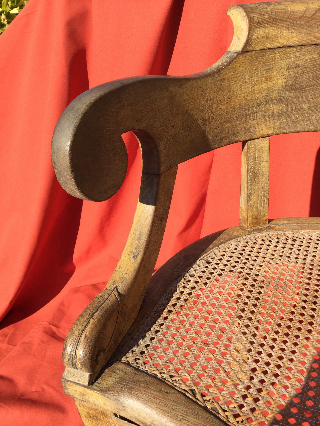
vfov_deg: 58.4
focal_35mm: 31
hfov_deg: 45.4
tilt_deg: -30.5
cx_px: 160
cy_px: 213
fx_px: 382
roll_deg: +2.9
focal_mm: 3.3
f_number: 2.4
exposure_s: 1/562
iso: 25
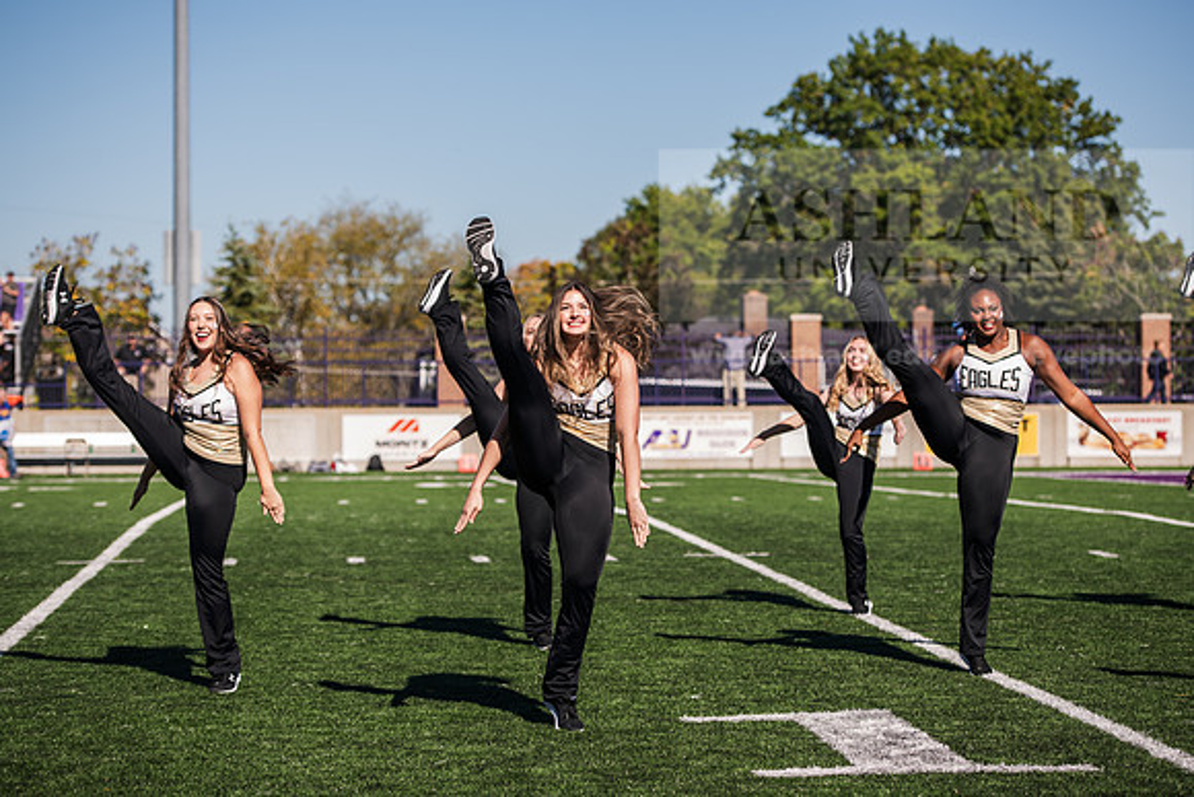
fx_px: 3052
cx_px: 597
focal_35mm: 92
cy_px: 398
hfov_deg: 22.1
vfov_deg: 14.9
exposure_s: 1/1000
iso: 100
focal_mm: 92
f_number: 3.5
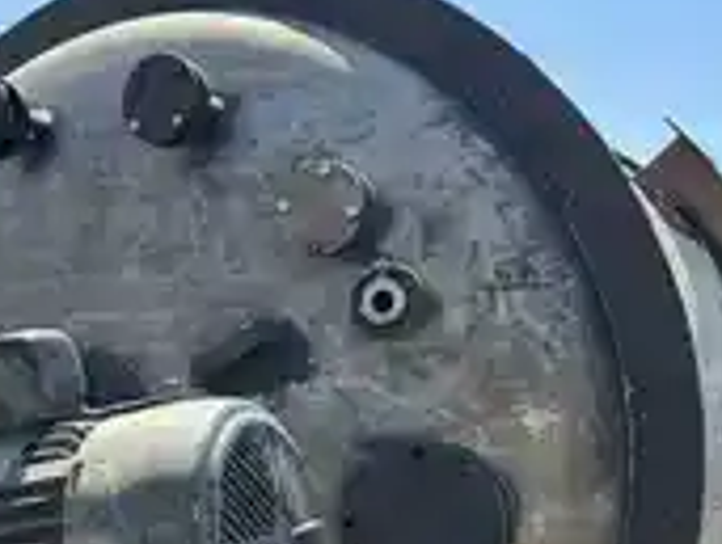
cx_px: 106
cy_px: 519
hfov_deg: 32.9
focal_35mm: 56
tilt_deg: -9.0
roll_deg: -0.8
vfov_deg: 25.2
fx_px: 1170
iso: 80
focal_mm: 6.76
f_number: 1.78
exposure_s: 1/1366
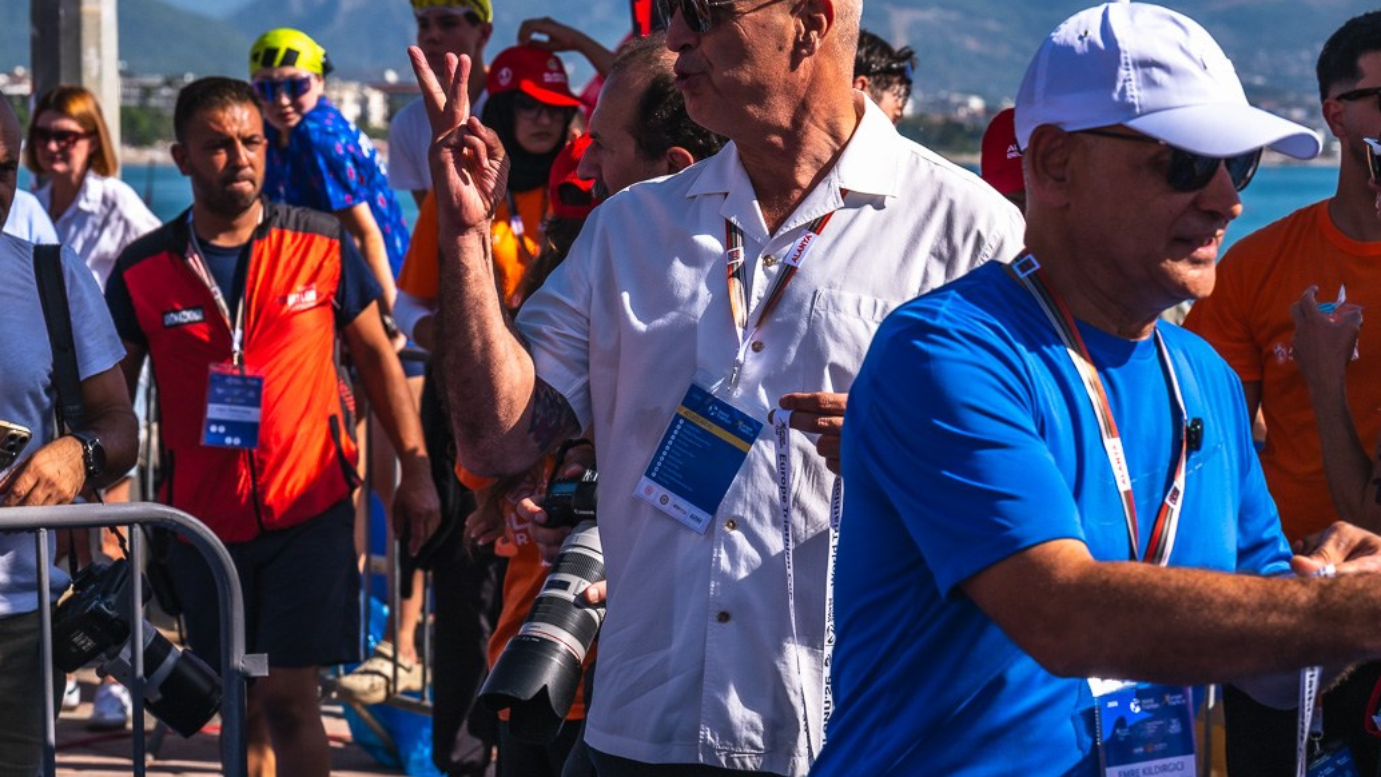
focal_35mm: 118
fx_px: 4322
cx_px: 686
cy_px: 282
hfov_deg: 18.2
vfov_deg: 10.3
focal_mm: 91
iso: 250
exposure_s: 1/1600
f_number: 8
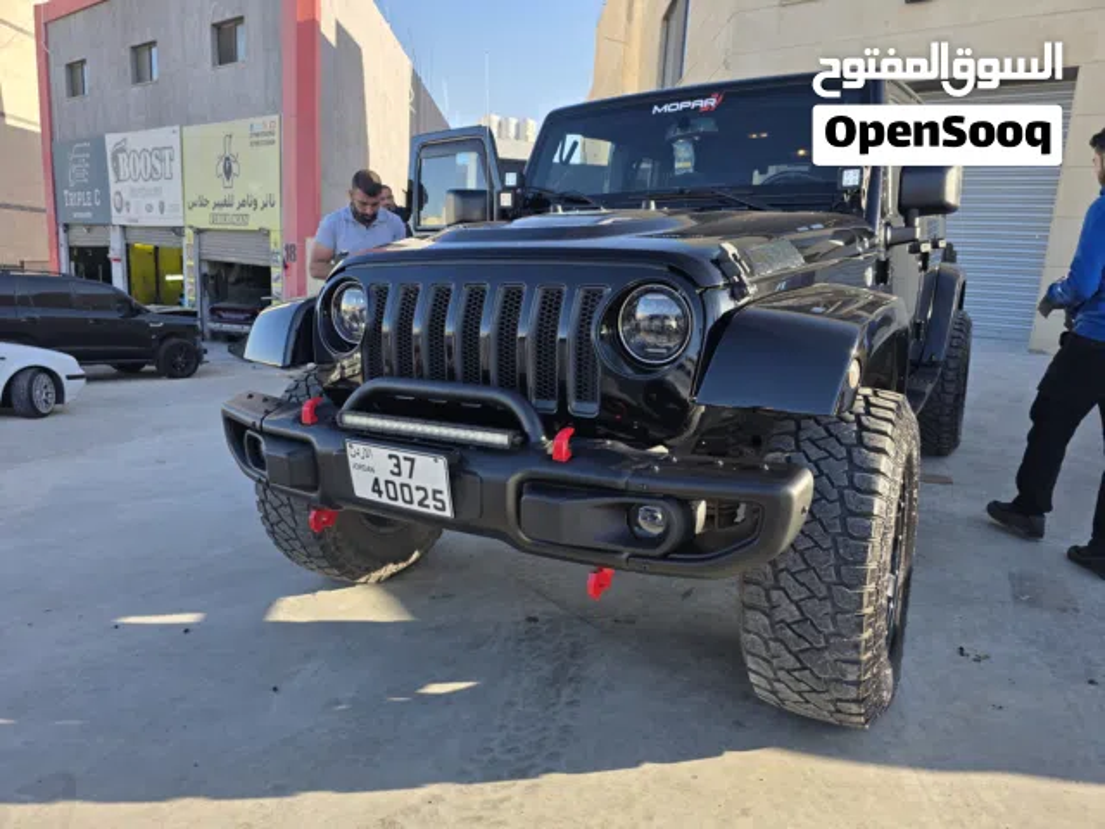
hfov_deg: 73.9
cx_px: 552
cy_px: 414
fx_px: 734
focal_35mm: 23
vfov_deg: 58.9
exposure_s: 1/1829
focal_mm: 6.3
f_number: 1.7
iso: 80
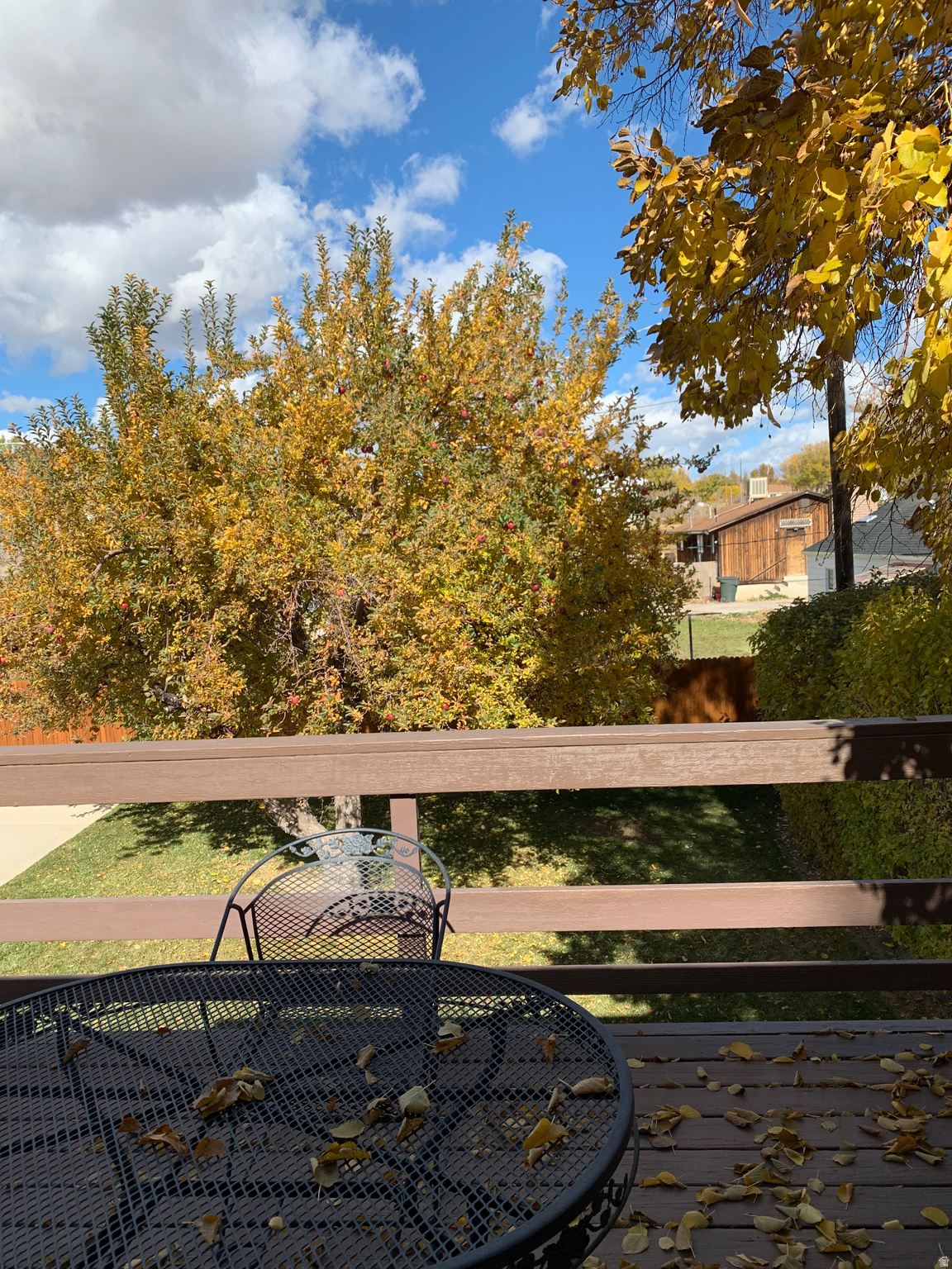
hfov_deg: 53.1
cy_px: 634
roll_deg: +3.2
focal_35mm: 26
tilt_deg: -5.3
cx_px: 476
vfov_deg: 67.3
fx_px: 953
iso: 25
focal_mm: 4.25
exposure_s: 1/1748
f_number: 1.8
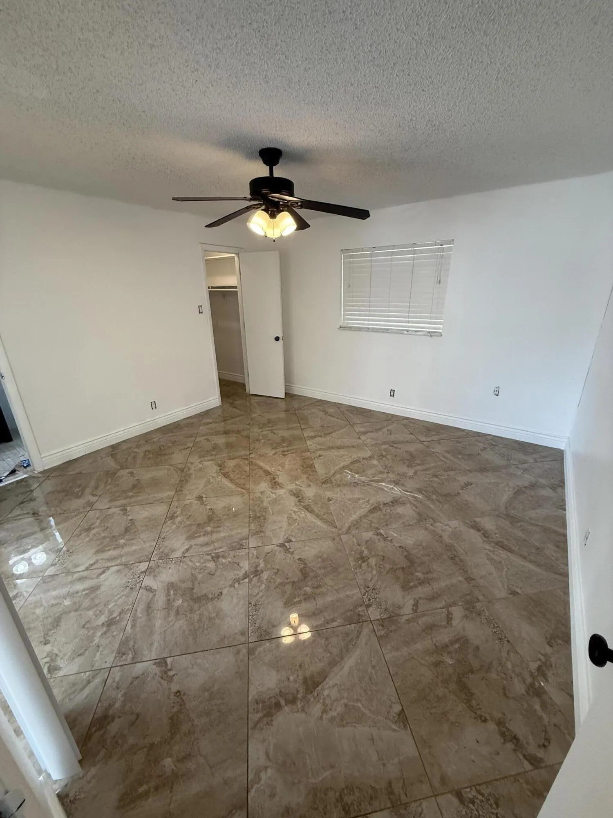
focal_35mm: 14
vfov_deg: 102.1
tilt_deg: -19.9
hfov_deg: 85.7
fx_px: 331
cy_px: 409
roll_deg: +1.8
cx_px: 306
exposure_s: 1/120
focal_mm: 2.22
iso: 200
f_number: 2.2
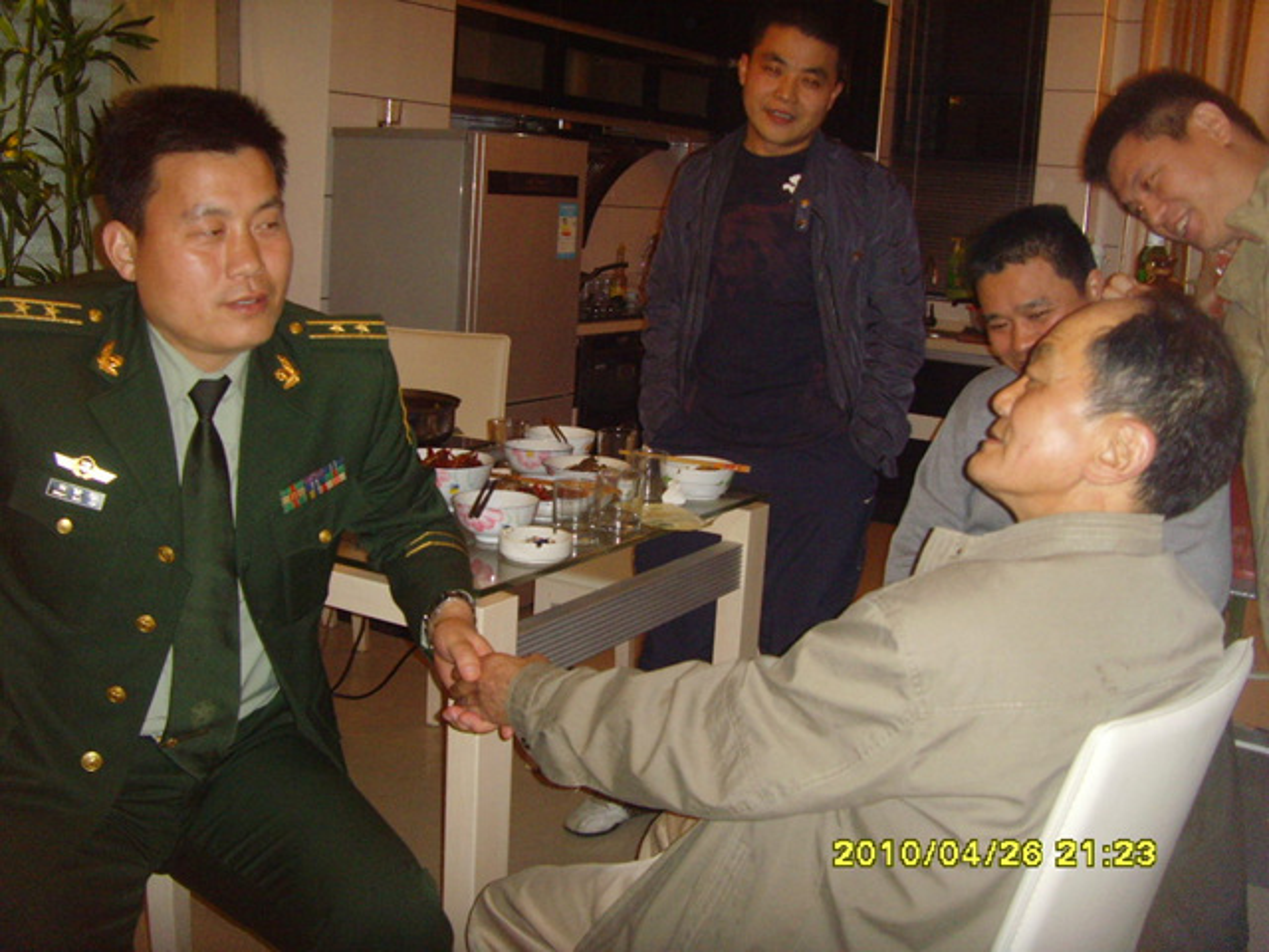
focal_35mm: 39
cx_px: 634
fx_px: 1430
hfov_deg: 47.9
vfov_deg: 36.8
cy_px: 476
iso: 200
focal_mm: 6.6
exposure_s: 1/45
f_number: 3.5
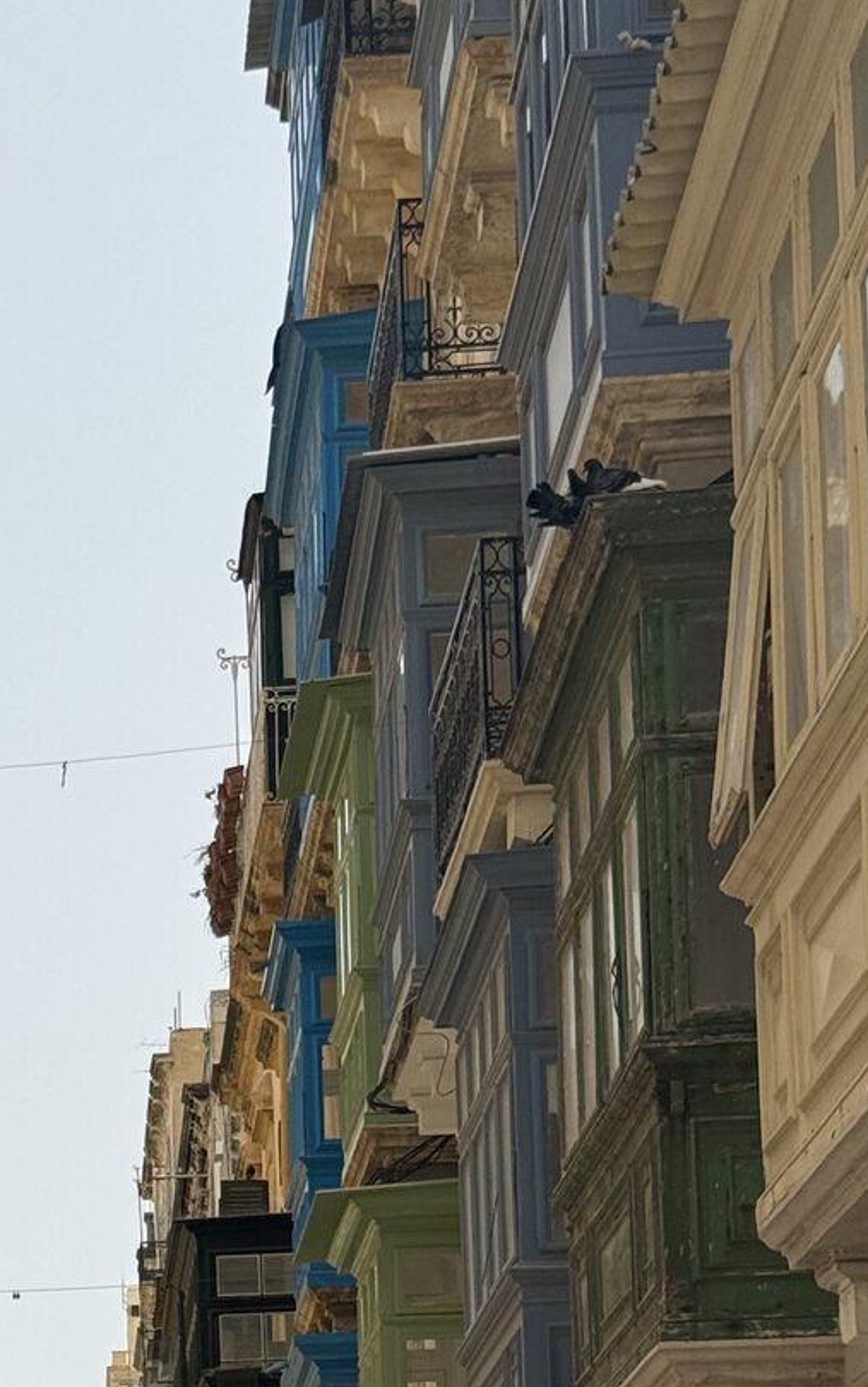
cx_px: -235
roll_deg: +0.7
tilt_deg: +6.0
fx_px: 4272
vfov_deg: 17.8
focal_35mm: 113
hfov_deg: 11.3
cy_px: 1519
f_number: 1.78
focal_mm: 6.76
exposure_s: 1/3610
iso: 64
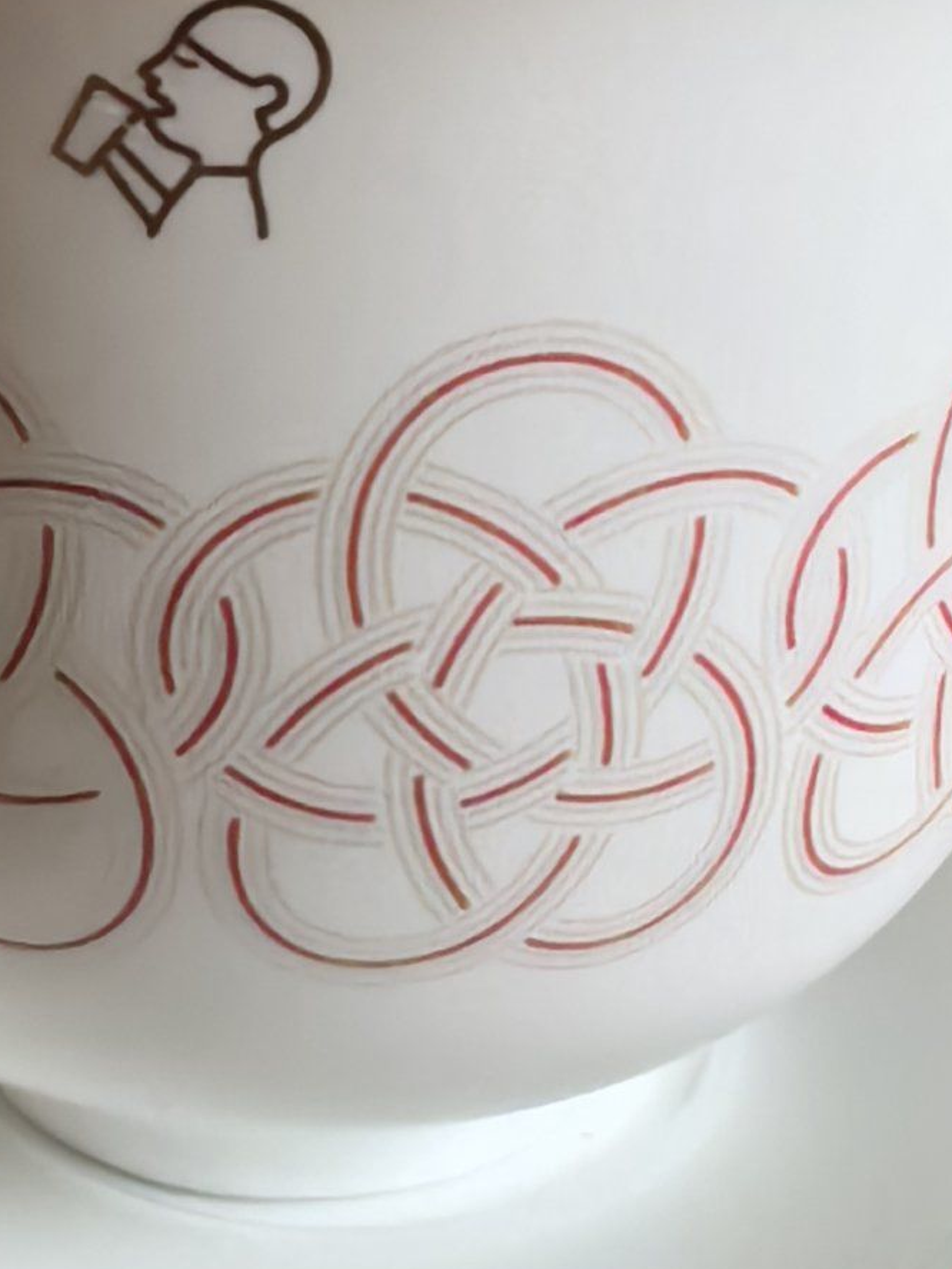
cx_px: 419
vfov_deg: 23.6
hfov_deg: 17.8
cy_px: 634
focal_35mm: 83
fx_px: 3044
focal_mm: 1.76
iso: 320
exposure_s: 1/100
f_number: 2.2
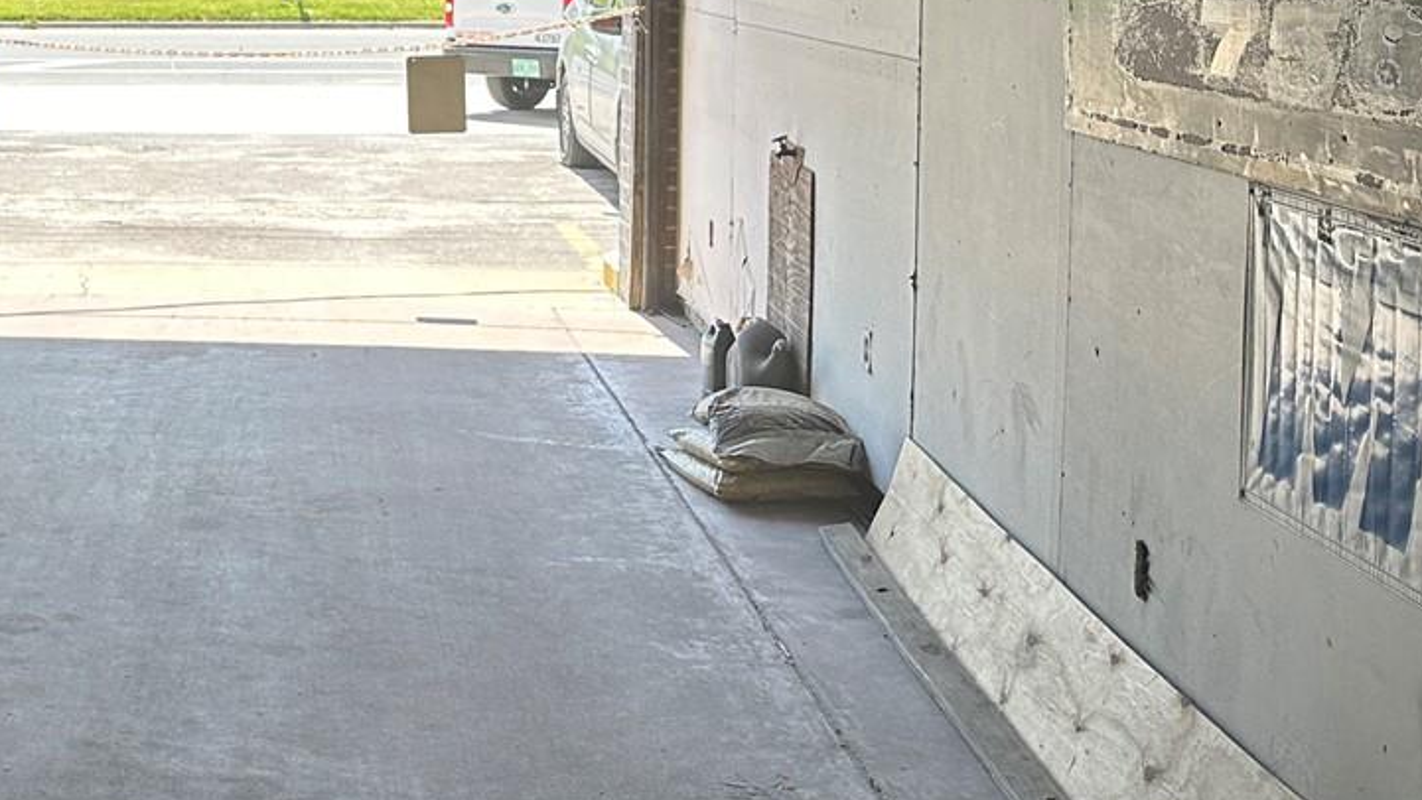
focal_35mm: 58
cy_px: 20
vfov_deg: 20.2
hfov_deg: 33.1
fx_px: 2188
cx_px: 14
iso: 80
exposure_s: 1/619
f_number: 1.78
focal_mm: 6.86
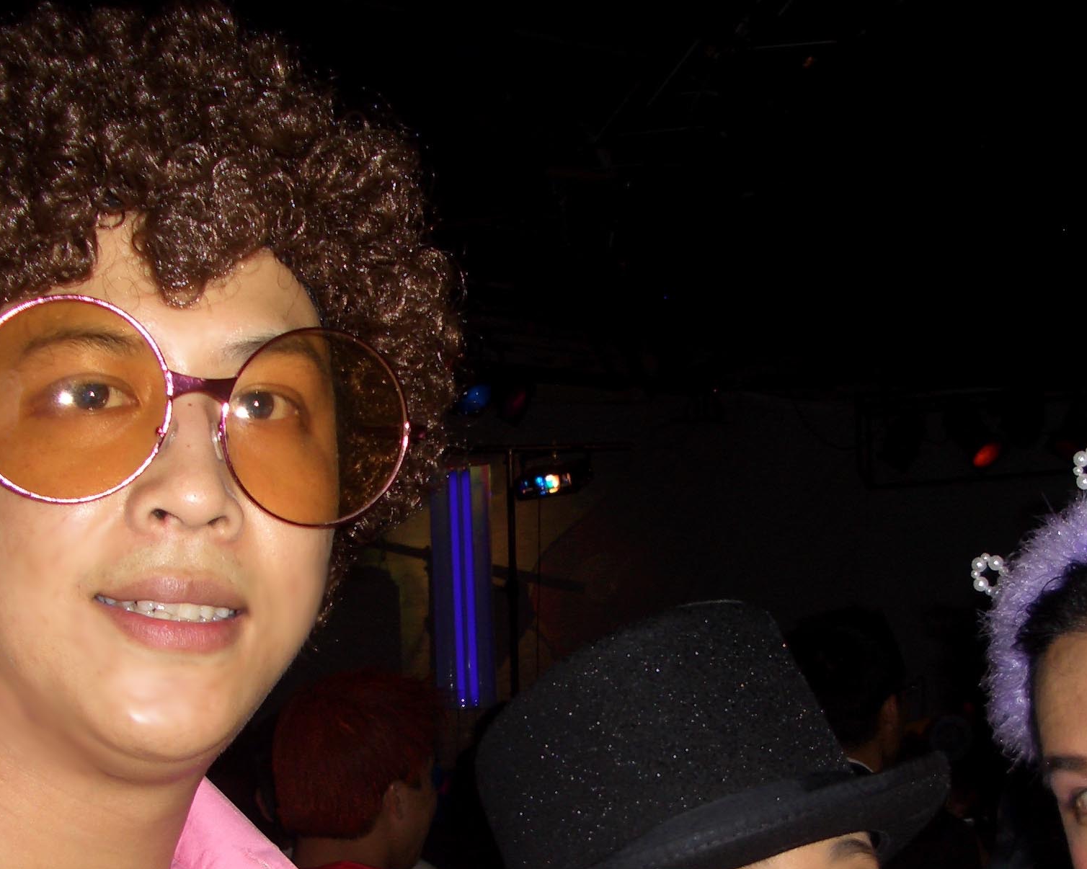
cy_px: 691
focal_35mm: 58
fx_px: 1866
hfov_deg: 32.5
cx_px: 583
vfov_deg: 25.8
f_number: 2.6
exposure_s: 1/60
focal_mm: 5.8
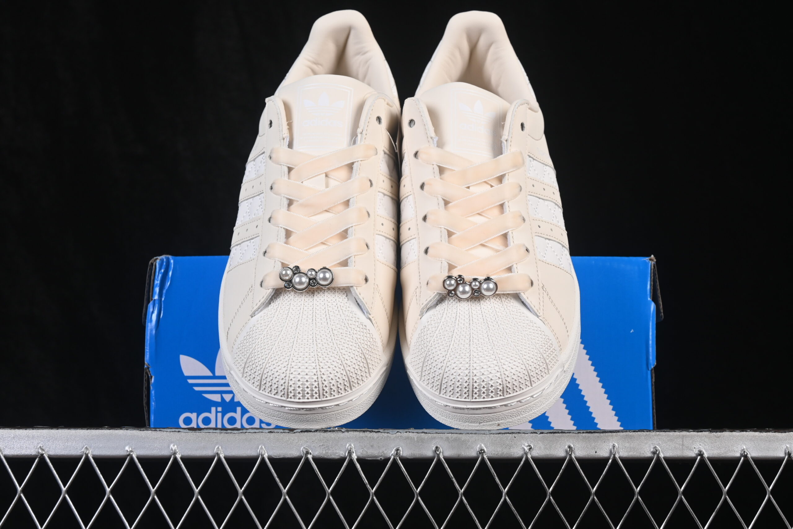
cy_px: 264
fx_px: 1652
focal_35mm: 75
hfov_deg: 27.0
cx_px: 396
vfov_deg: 18.2
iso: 160
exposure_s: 1/80
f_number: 8
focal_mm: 50
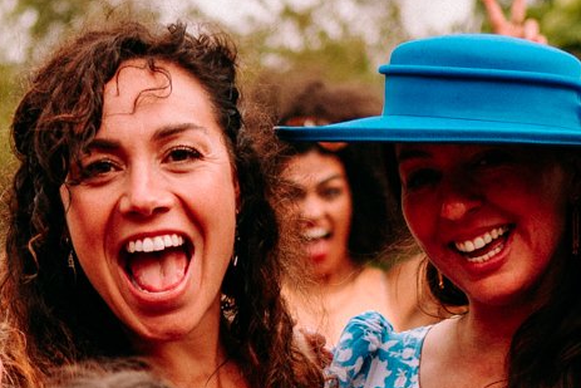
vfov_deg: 7.1
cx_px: 61
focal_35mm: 189
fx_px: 3051
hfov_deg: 10.8
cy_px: 677
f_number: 2.2
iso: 100
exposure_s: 1/640
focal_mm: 35
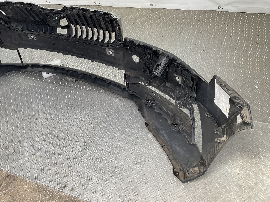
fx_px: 226
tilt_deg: -45.3
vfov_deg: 48.2
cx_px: 135
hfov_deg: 61.7
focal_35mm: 29
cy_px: 101
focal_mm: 3
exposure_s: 1/114
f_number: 1.8
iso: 16
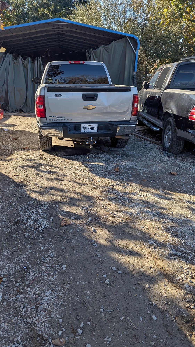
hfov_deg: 42.7
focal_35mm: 27
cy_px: 174
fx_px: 248
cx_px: 81
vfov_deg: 69.9
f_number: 1.85
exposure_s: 1/721
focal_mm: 6.81
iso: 41
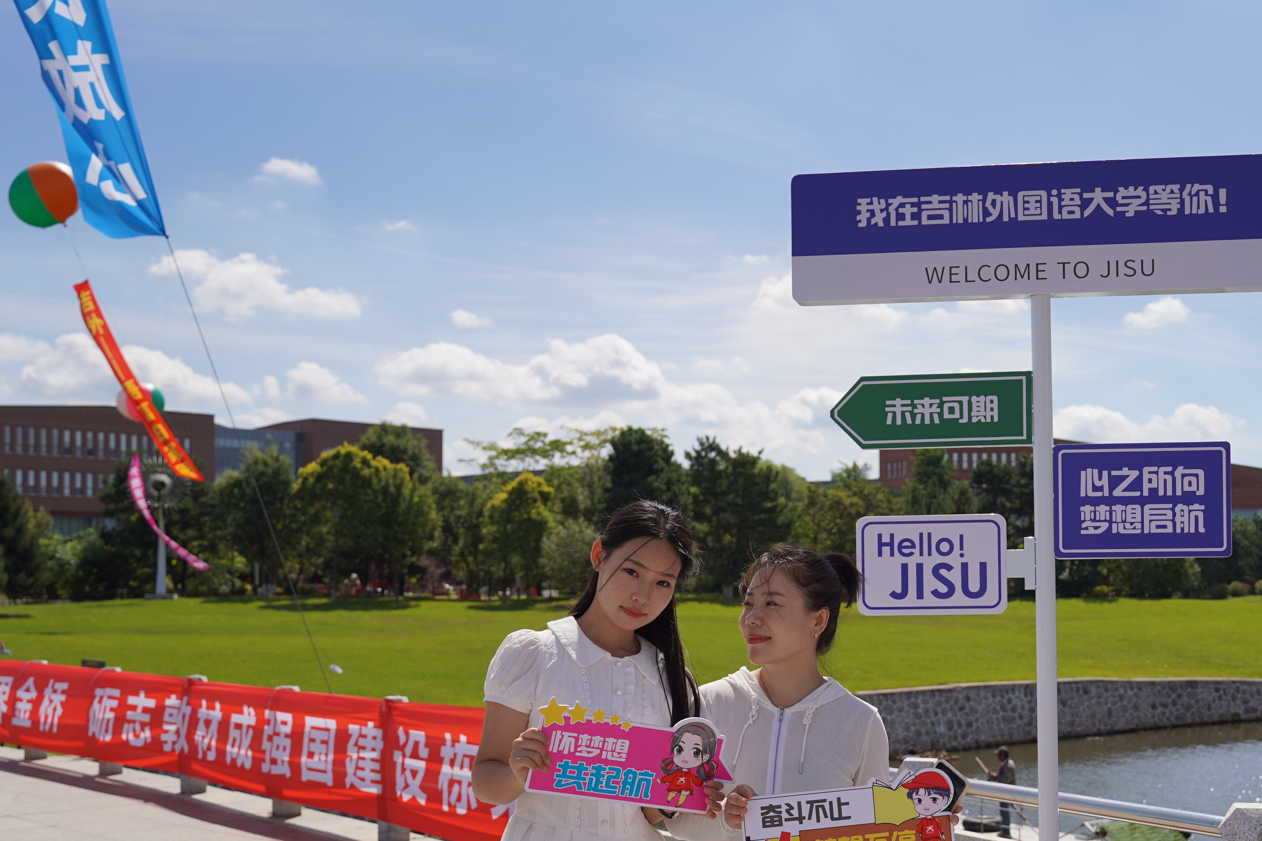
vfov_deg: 30.2
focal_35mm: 44
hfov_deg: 43.8
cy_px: 582
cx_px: 850
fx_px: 1542
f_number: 4.5
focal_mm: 29
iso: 100
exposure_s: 1/1600
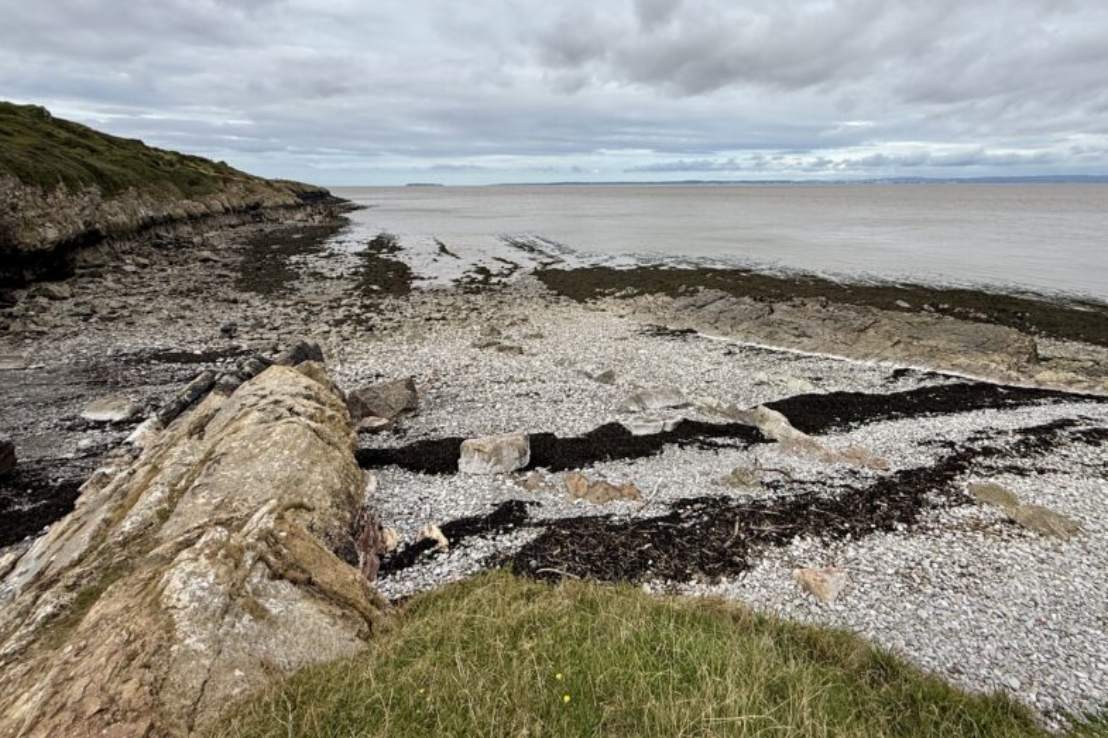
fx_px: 585
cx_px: 621
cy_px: 243
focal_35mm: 19
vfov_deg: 62.8
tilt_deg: -4.9
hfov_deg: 86.5
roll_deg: +0.7
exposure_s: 1/1795
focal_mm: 2.22
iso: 50
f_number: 2.2
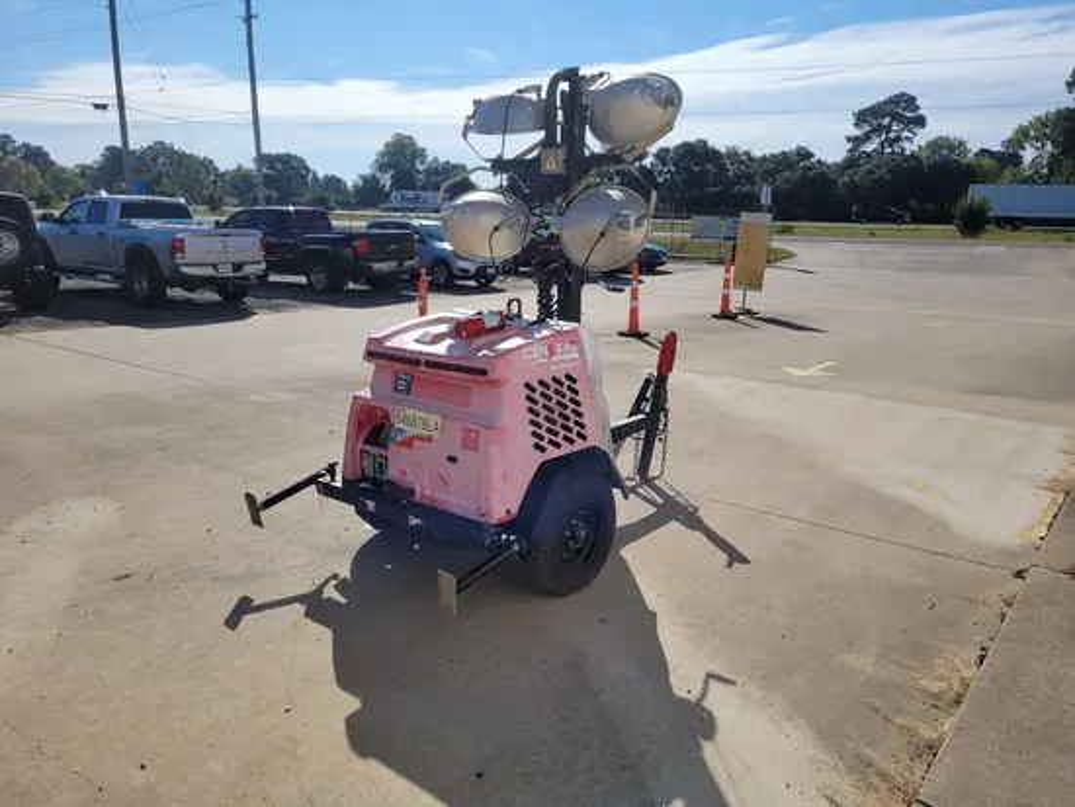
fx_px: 808
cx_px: 538
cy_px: 404
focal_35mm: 26
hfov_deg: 67.3
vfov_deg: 53.1
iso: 40
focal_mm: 5.4
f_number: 1.8
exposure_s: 1/4993
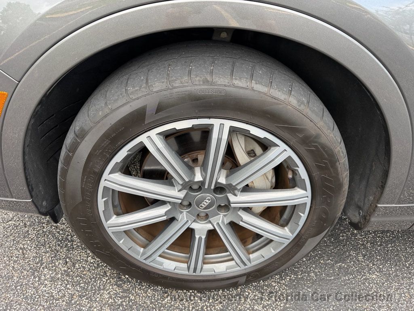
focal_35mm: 24
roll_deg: -3.5
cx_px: 207
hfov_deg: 71.6
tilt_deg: -36.3
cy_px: 156
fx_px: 287
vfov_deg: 56.8
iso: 80
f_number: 1.78
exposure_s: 1/329
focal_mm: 6.76
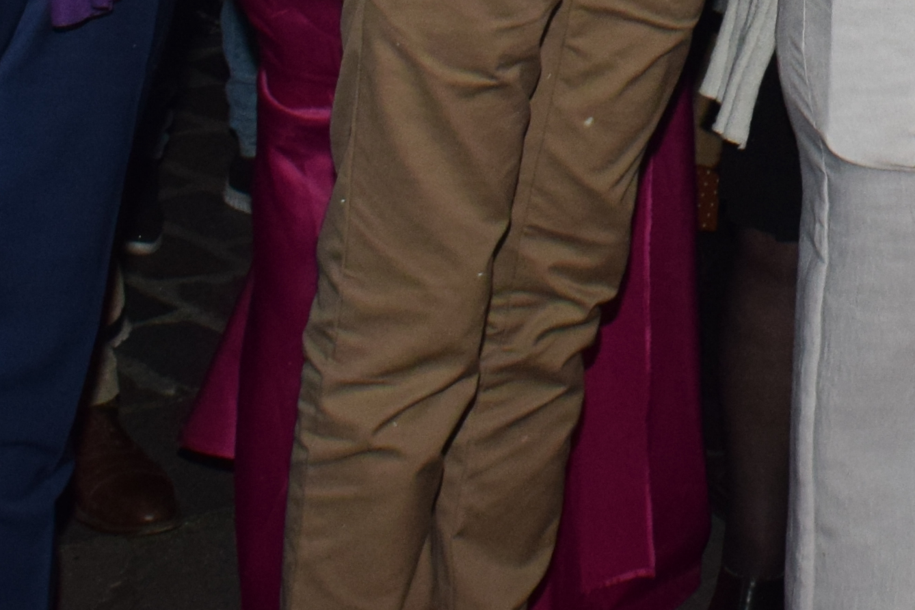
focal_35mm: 141
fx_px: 3590
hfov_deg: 13.9
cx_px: 1199
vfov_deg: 9.3
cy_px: -486
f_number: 7.1
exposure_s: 1/60
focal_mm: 21
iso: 1000
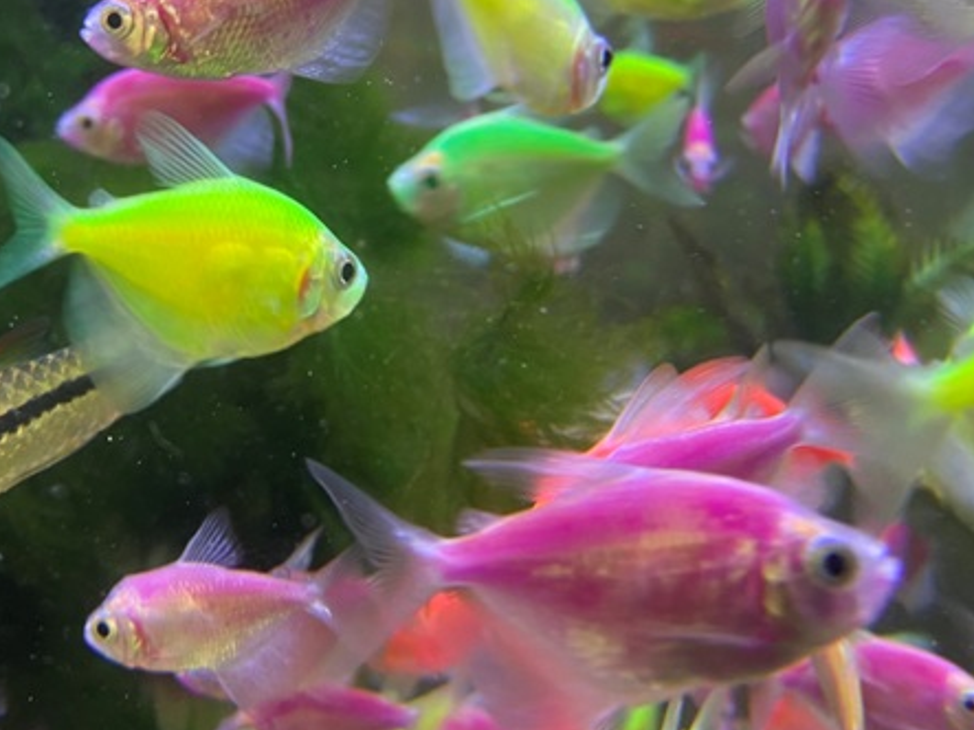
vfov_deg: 30.0
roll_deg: +0.0
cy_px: 130
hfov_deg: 39.6
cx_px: 273
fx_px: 1322
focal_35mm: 47
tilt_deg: +2.9
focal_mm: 4.25
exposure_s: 1/50
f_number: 1.8
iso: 100
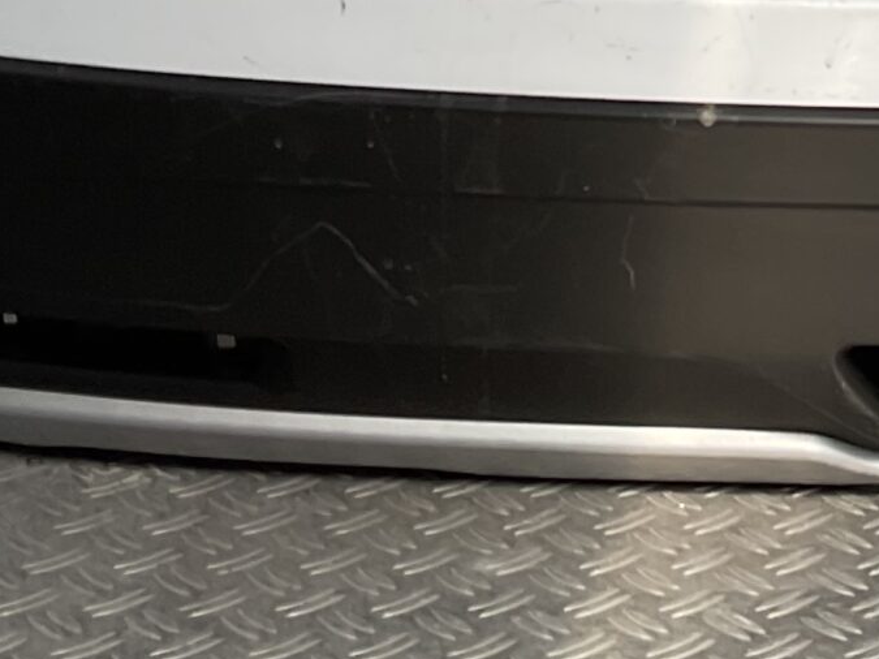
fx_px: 2793
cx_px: 1061
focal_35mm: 110
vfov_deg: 12.8
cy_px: -314
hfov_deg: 17.1
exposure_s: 1/465
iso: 16
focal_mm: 3
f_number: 1.8
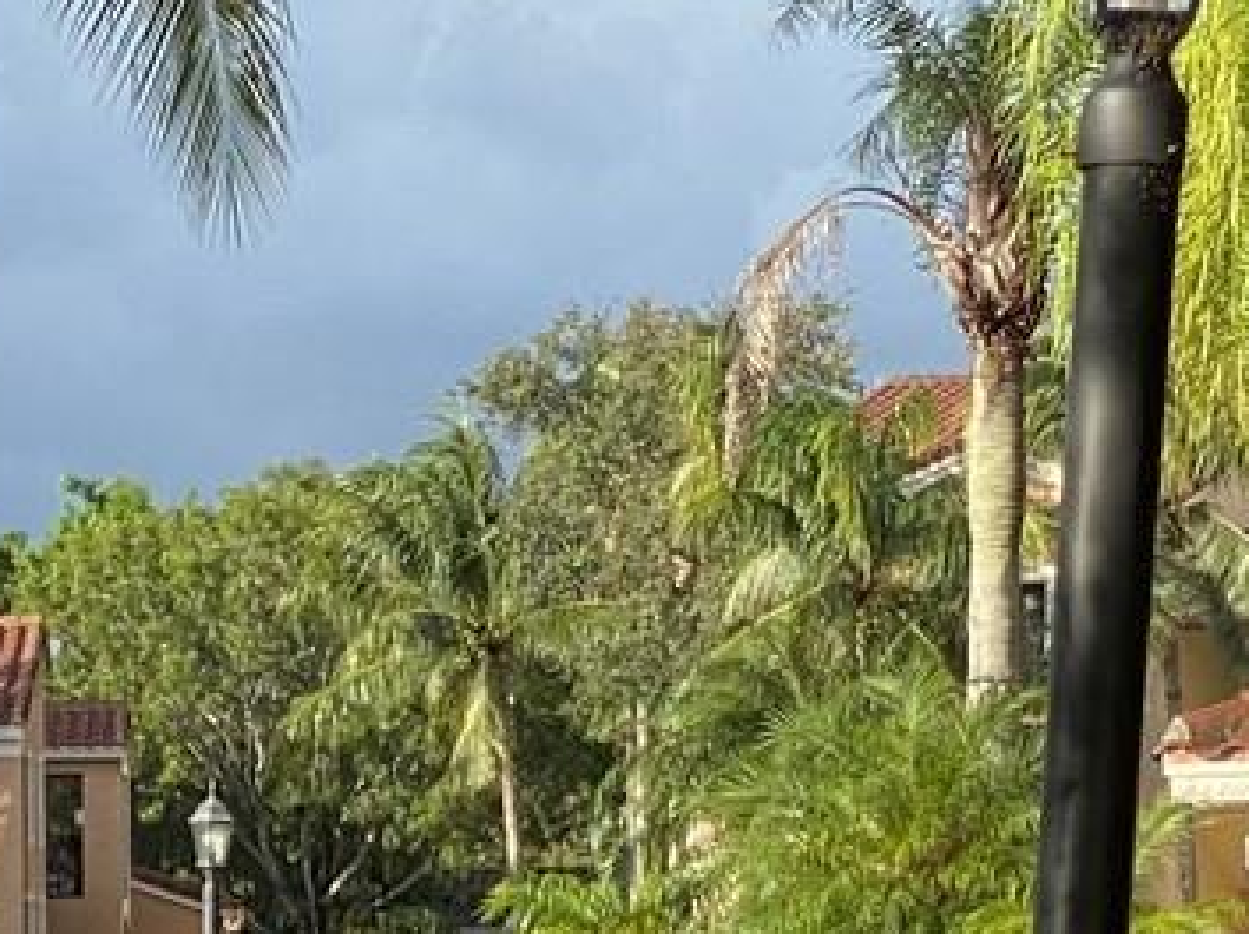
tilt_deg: -4.5
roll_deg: -0.1
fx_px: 8507
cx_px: -223
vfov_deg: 6.2
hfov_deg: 8.3
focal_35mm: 236
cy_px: 1663
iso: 20
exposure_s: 1/564
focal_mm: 6
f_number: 2
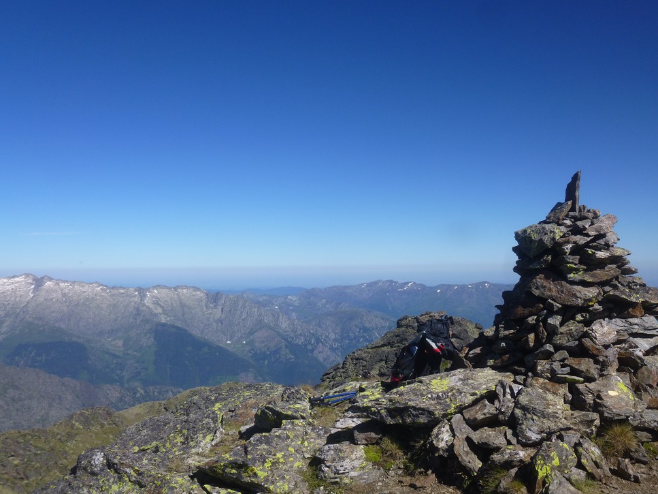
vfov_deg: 46.8
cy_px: 245
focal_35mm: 30
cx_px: 336
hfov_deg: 60.0
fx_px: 570
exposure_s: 1/1300
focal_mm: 5.2
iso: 100
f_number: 3.3
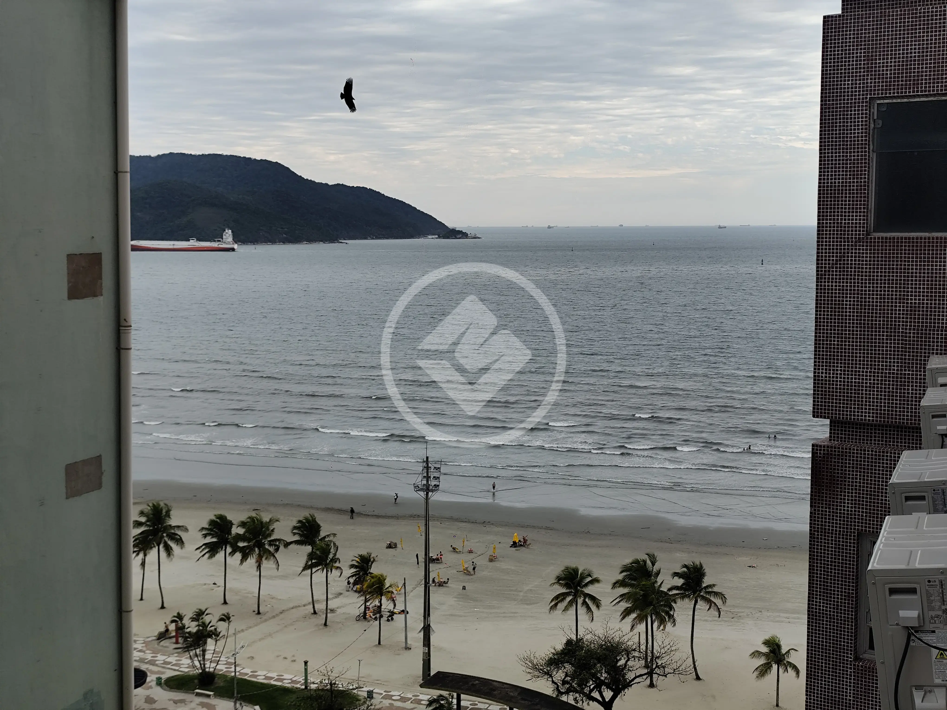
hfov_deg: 41.2
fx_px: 1258
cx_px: 474
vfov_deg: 31.5
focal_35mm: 46
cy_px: 355
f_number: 1.65
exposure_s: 1/411
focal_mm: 6.19
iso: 50
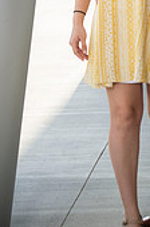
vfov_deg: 9.4
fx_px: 1368
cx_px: 192
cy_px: -20
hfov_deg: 6.2
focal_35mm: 218
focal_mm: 82
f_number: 4.5
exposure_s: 1/250
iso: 100
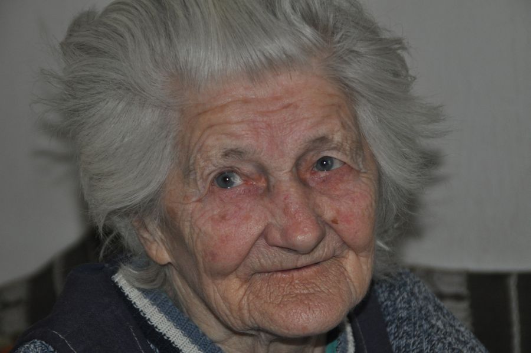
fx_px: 2166
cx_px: 266
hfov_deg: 14.0
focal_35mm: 147
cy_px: 176
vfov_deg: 9.3
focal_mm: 98
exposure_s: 1/60
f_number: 5.6
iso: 800
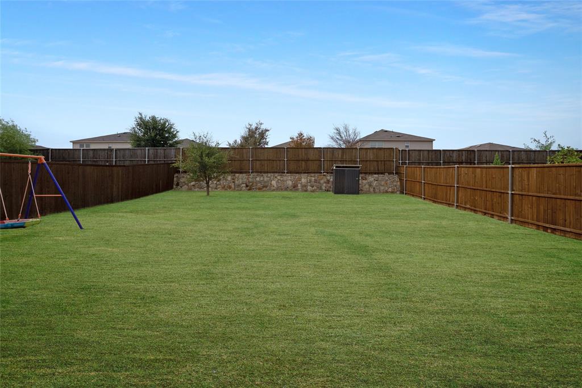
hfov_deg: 112.6
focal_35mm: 12
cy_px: 194
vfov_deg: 90.0
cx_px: 291
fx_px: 194
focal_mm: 12
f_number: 9
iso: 640
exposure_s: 1/1000
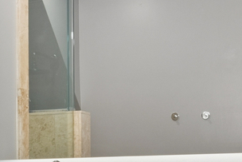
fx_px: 646
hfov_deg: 20.1
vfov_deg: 13.7
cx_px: -37
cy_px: 217
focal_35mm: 96
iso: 400
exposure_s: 1/13
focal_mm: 12
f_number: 8
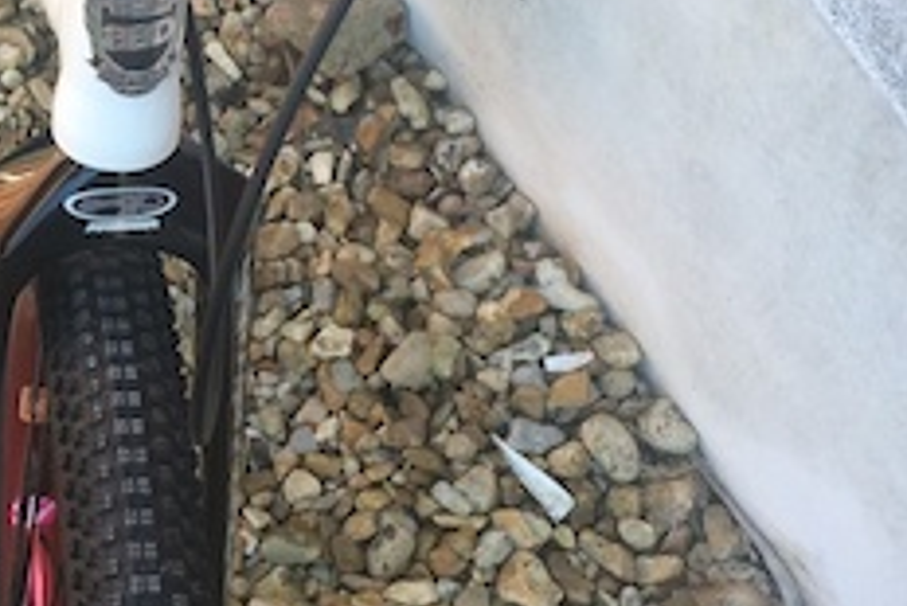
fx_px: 2622
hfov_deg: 18.9
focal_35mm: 104
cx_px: -86
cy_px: 94
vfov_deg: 13.1
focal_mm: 4.15
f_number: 2.2
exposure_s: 1/113
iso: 32
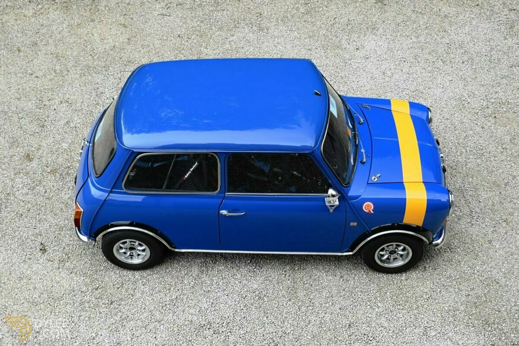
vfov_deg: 36.9
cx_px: 260
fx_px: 519
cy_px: 173
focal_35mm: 36
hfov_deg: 53.1
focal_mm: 24
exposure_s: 1/250
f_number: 5.6
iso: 320
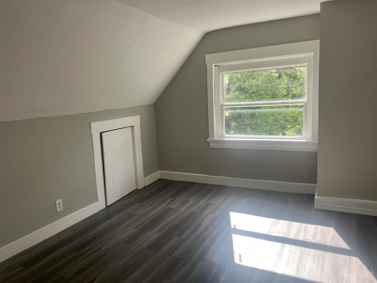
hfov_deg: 67.3
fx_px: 283
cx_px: 188
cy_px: 142
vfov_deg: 53.1
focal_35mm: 26
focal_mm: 5.7
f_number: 1.5
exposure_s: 1/394
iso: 50
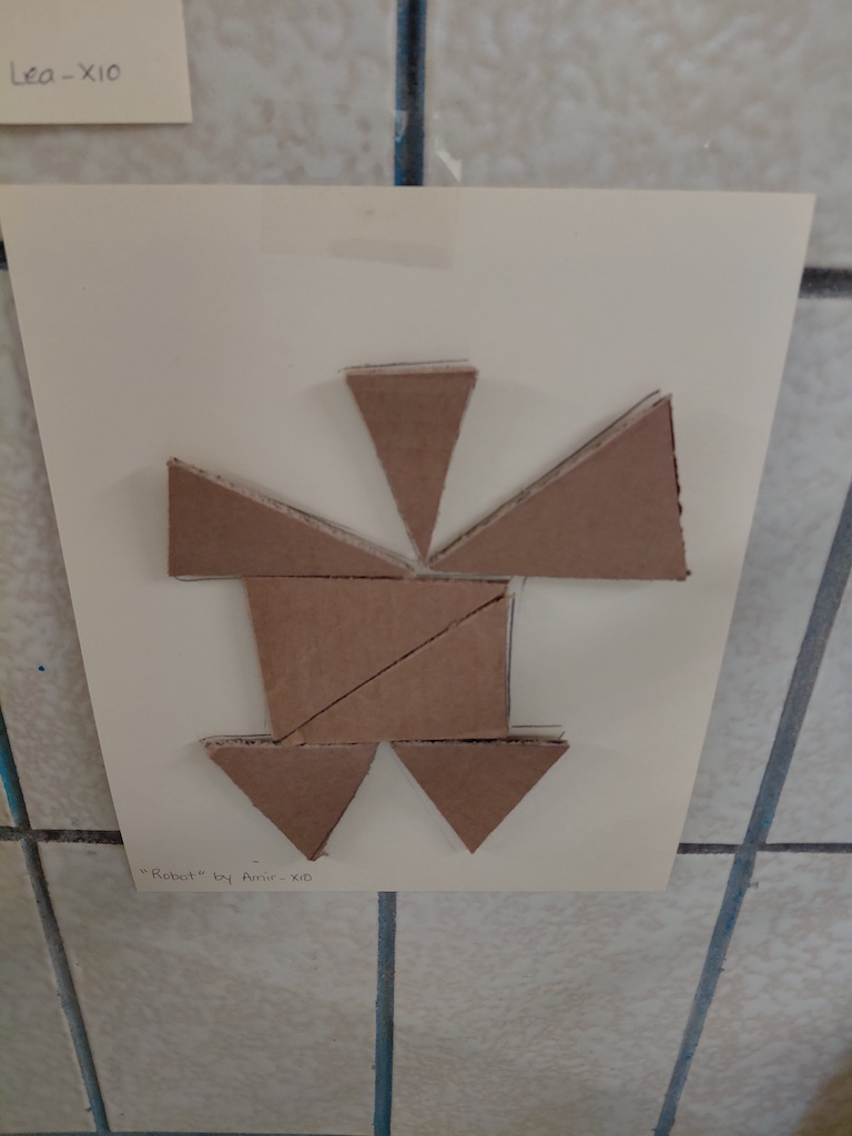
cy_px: 568
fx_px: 820
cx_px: 426
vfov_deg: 69.4
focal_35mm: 25
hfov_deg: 54.9
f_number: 1.8
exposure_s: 1/25
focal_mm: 4.69
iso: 320
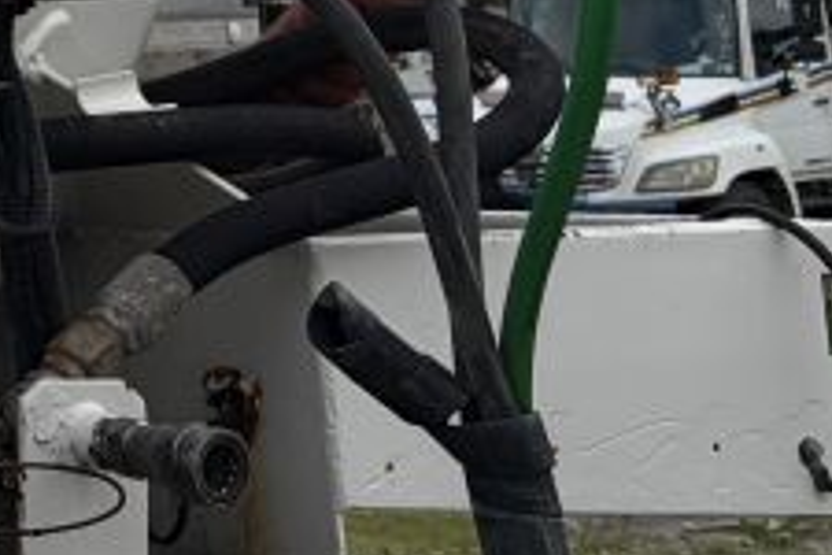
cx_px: -976
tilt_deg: +9.8
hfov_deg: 13.5
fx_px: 2842
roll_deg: +0.8
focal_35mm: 123
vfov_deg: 10.5
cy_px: -429
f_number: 1.6
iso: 50
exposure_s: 1/5348
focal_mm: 5.96
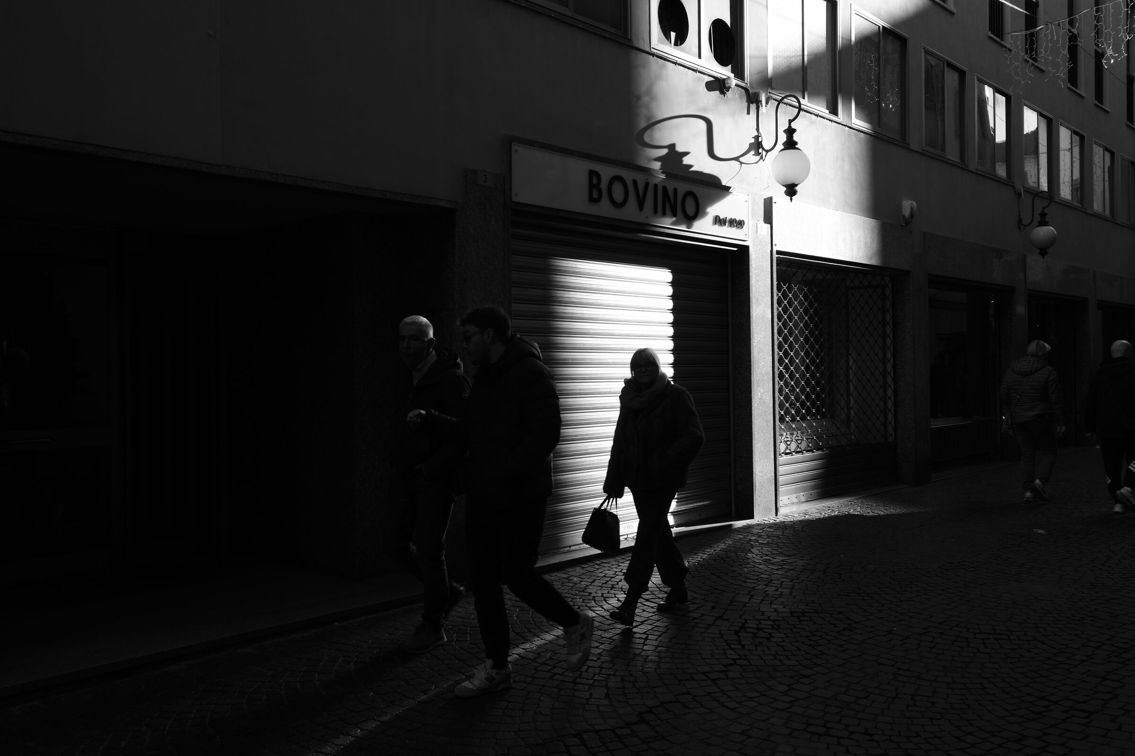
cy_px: 378
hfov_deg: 65.5
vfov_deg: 46.4
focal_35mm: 28
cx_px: 568
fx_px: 883
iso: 250
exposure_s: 1/125
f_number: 7.1
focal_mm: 18.8
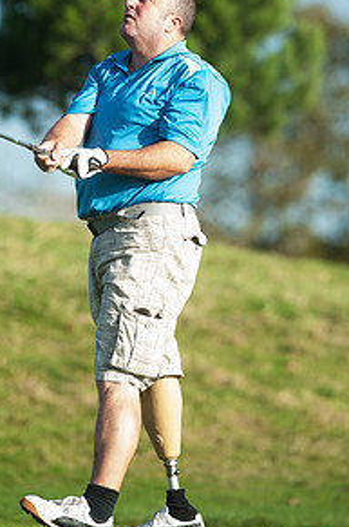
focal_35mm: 464
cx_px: 113
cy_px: 206
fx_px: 6771
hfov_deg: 3.0
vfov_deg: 4.5
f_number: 5.6
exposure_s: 1/1250
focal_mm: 300
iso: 400
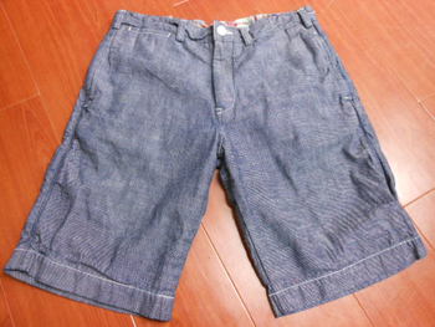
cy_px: 164
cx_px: 218
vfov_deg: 49.8
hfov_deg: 63.4
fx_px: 352
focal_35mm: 28
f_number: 3.7
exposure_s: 1/13
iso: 400
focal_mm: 5
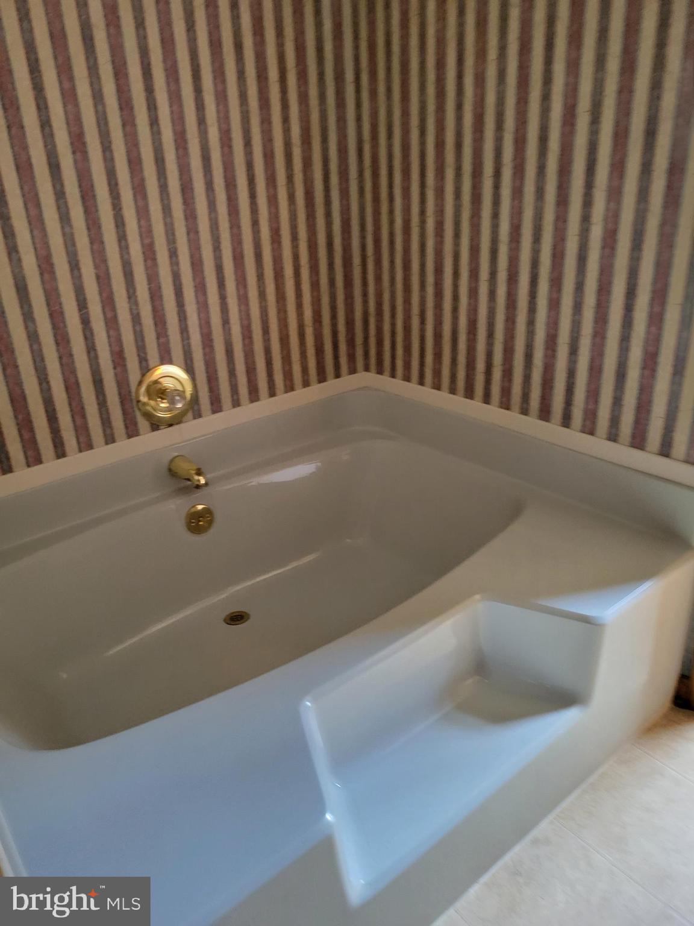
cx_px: 347
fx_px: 695
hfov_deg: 53.1
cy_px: 463
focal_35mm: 26
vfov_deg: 67.3
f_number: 1.8
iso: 250
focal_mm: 5.4
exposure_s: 1/39
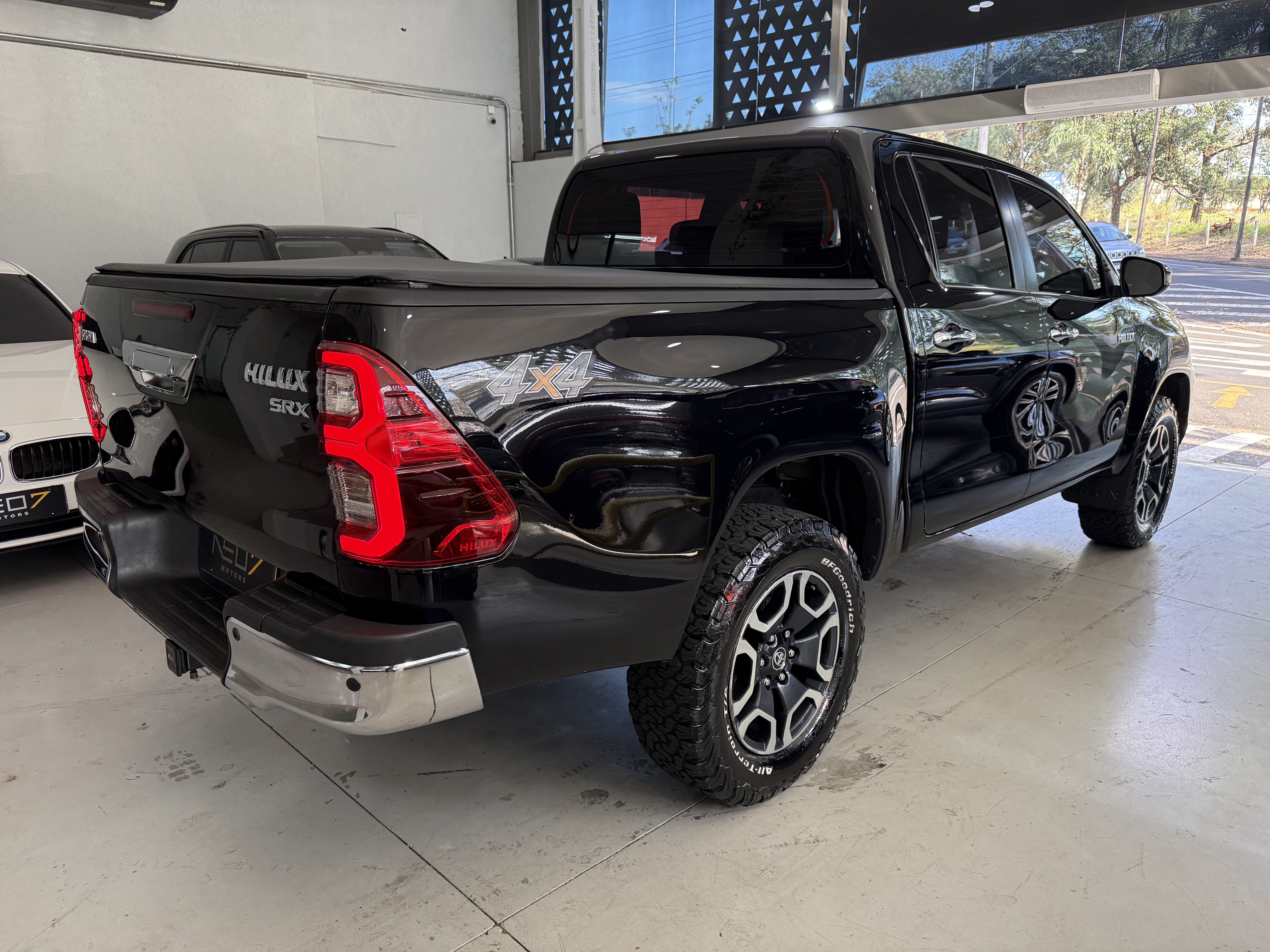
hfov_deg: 71.6
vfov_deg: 56.8
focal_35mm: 24
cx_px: 635
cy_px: 476
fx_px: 881
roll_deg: +0.3
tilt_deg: -13.6
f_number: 1.78
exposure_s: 1/120
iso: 160
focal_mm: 6.76
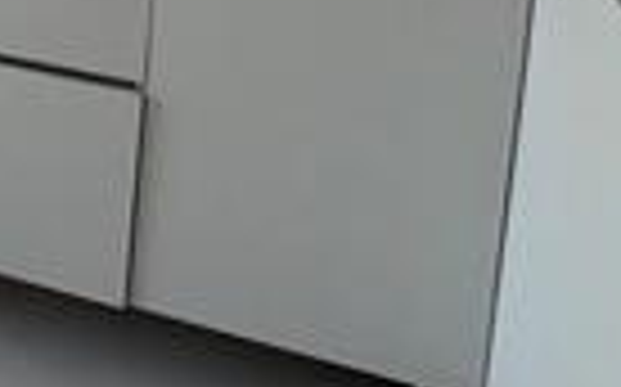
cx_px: -765
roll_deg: +0.9
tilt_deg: -7.9
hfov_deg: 15.9
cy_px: -378
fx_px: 1454
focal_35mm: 86
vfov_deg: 13.2
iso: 40
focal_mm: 2.22
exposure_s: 1/527
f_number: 2.2
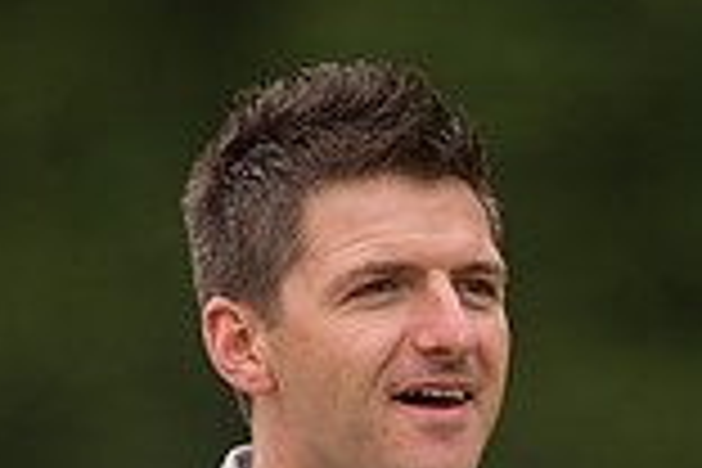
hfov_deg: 1.6
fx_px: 24490
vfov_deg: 1.1
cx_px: 580
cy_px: 569
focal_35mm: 1256
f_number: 4
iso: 800
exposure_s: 1/2500
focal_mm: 300
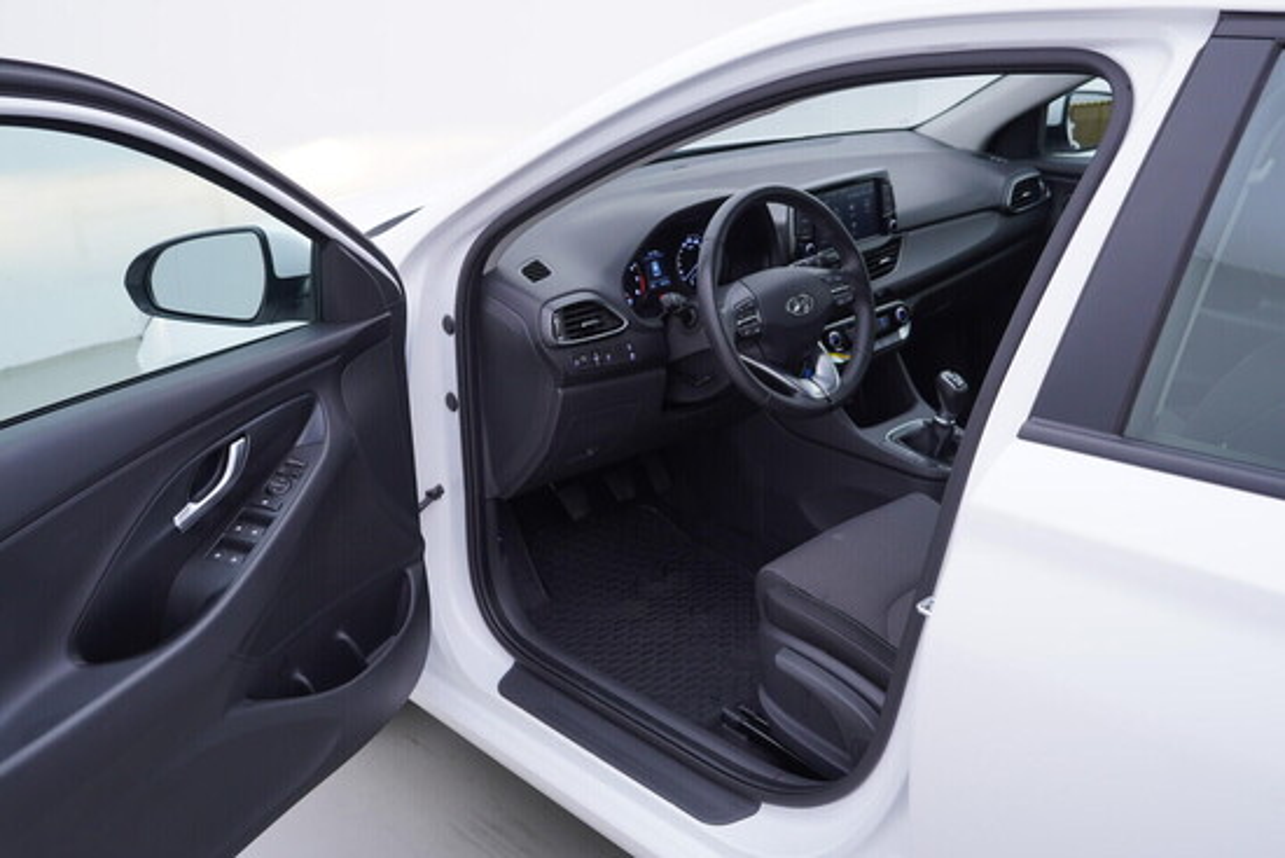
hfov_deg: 53.1
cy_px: 429
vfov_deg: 36.9
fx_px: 1285
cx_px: 642
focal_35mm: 36
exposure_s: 1/60
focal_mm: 24
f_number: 3.5
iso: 125
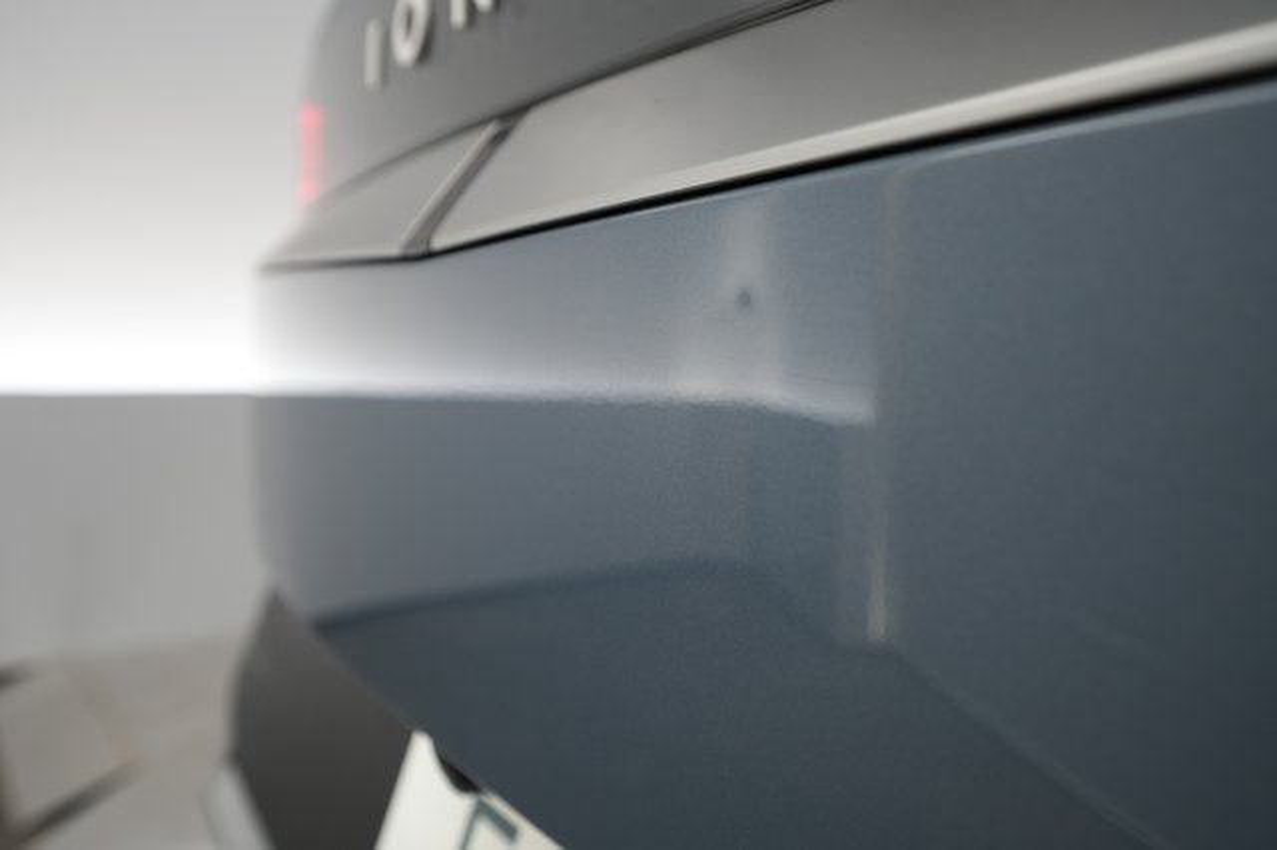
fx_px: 993
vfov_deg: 46.4
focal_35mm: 28
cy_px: 425
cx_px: 638
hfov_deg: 65.5
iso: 1000
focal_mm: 28
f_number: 4.5
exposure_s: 1/100
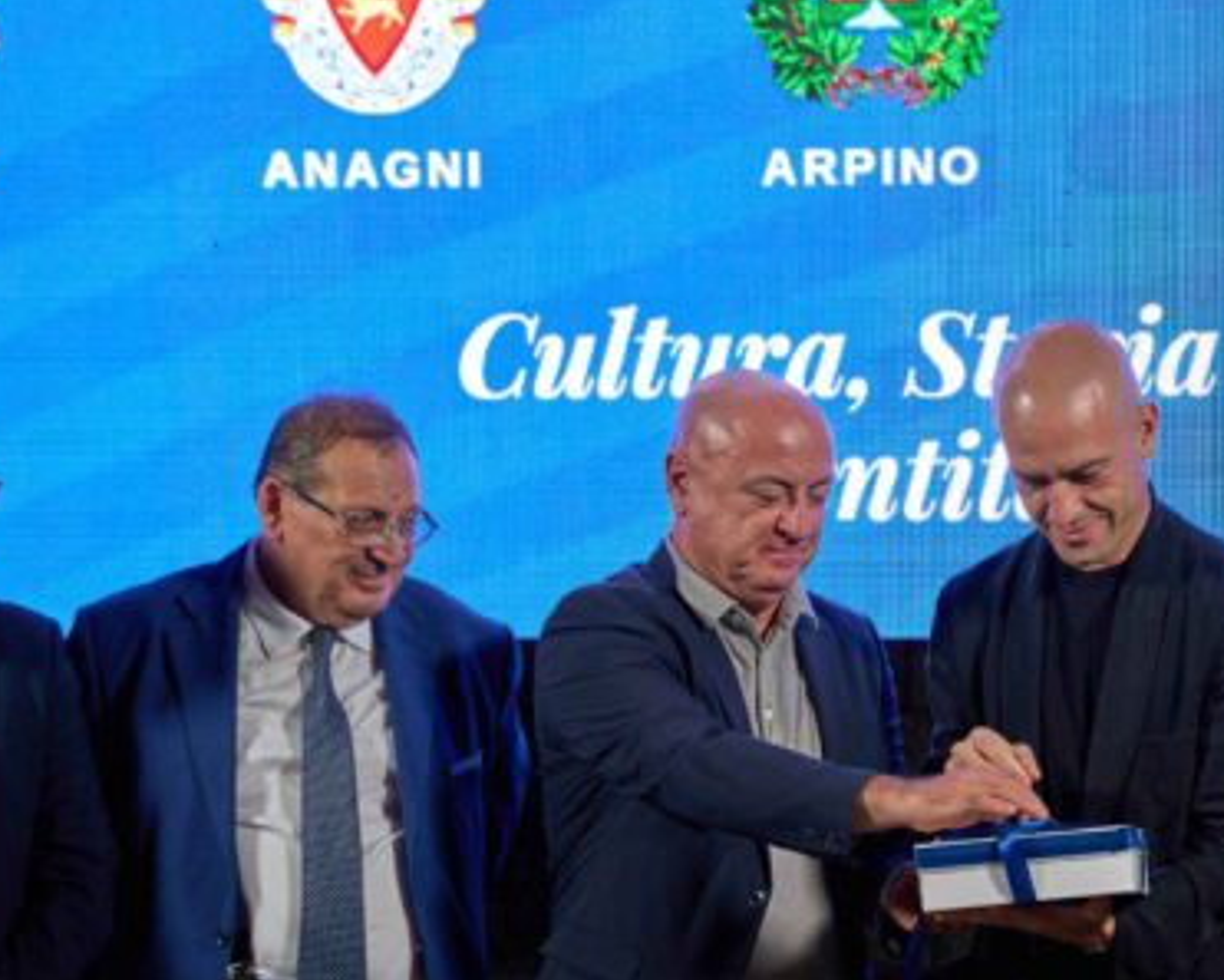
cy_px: 591
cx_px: 944
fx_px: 6269
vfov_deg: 8.9
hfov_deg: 11.1
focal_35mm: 173
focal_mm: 114
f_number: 4
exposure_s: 1/125
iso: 250
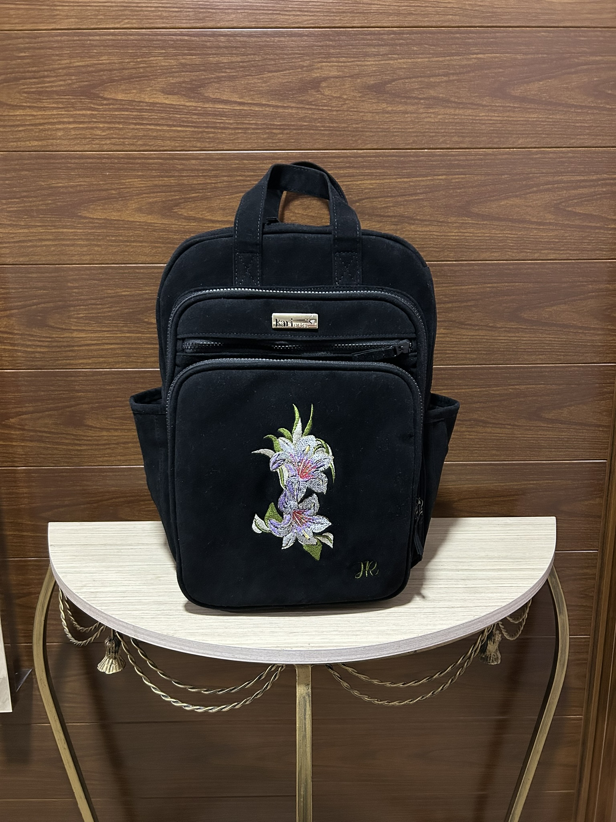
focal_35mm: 26
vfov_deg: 67.3
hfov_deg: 53.1
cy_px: 411
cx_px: 308
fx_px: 617
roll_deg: +0.4
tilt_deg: -12.3
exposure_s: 1/30
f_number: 1.5
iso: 500
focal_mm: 5.7
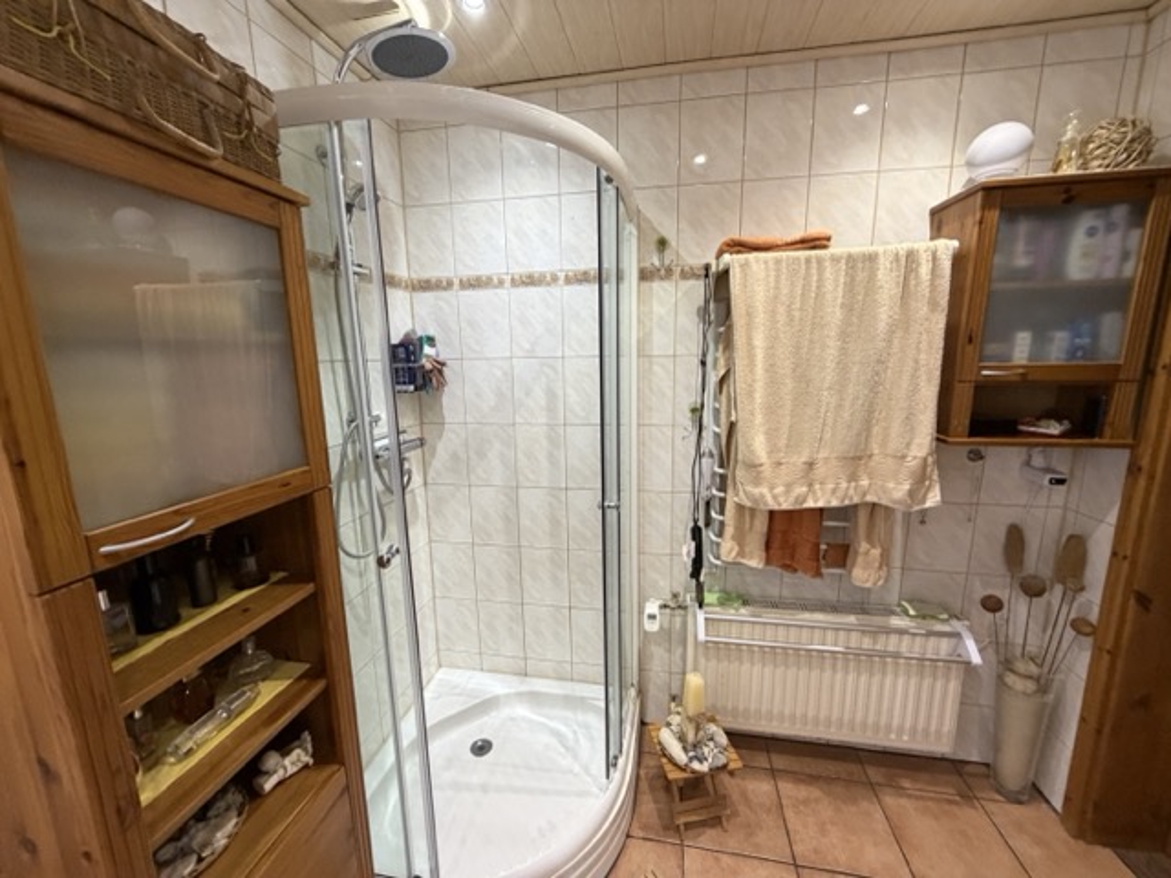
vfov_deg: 85.7
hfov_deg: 102.1
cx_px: 586
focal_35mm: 14
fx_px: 474
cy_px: 439
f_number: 2.2
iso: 320
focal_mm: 2.22
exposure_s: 1/50
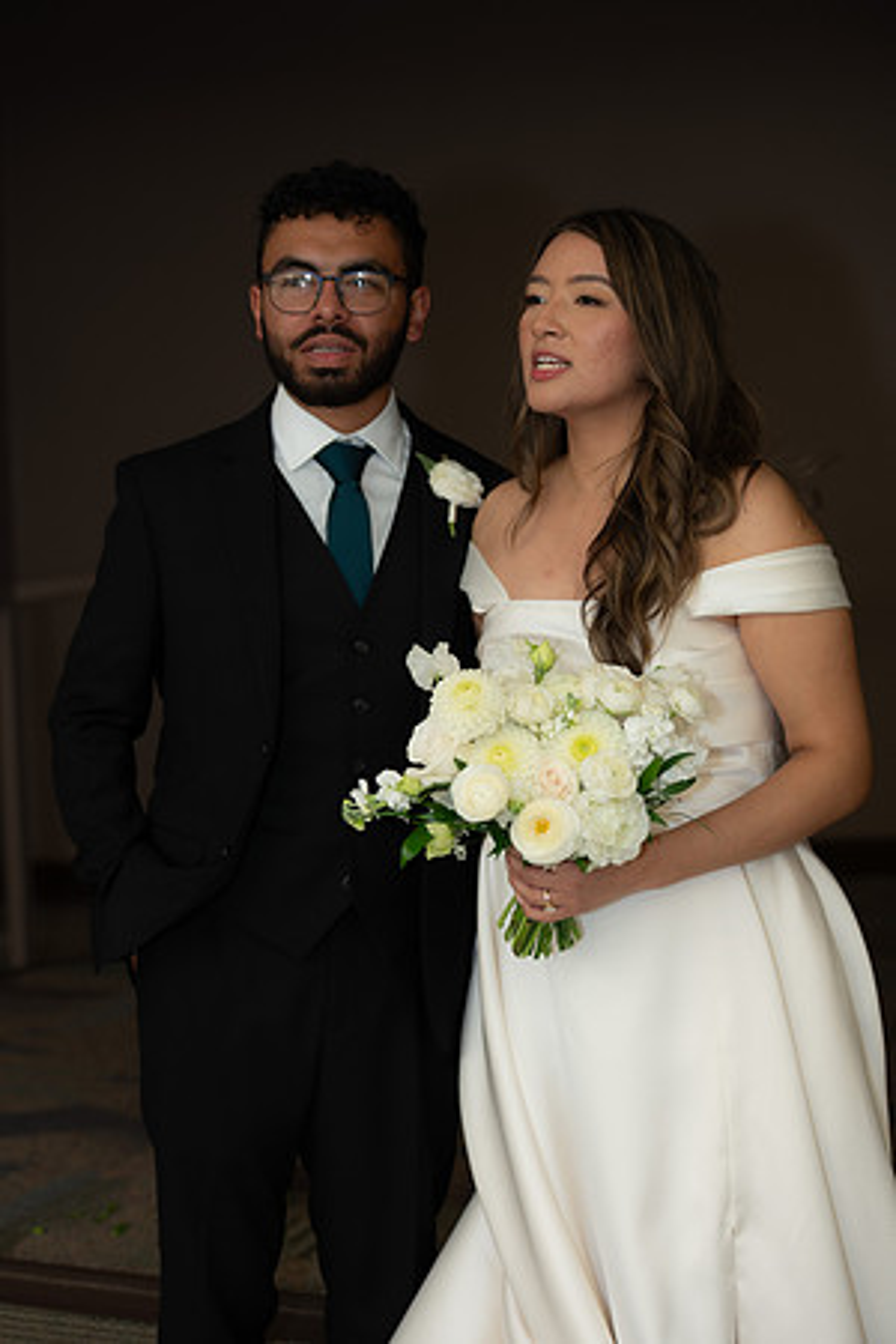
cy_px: 672
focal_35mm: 70
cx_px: 448
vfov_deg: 28.8
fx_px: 2613
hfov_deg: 19.5
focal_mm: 70
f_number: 3.2
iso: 400
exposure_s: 1/80
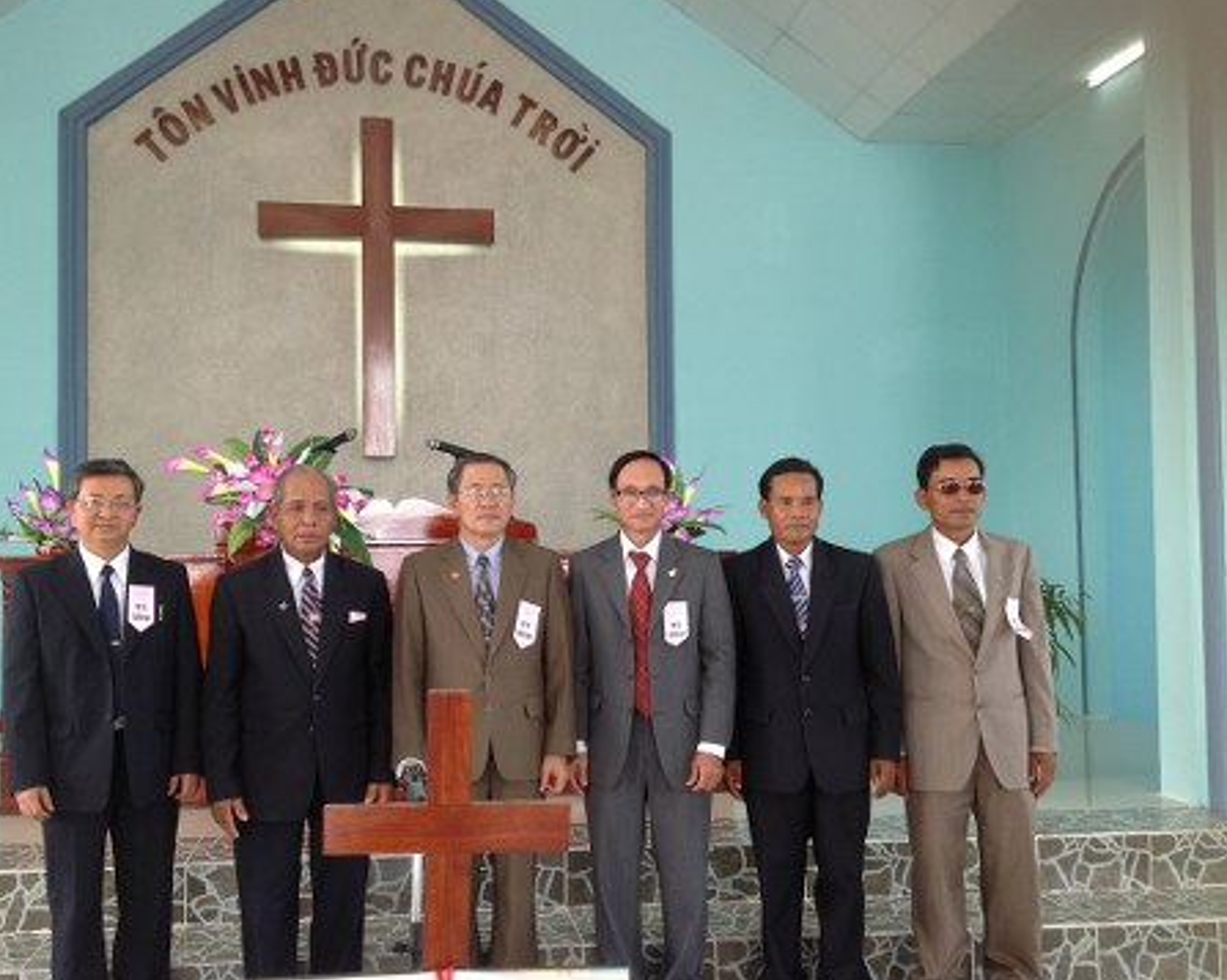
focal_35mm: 42
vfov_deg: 35.6
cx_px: 557
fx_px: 1524
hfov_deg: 43.8
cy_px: 504
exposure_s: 1/40
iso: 80
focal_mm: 4.28
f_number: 2.4
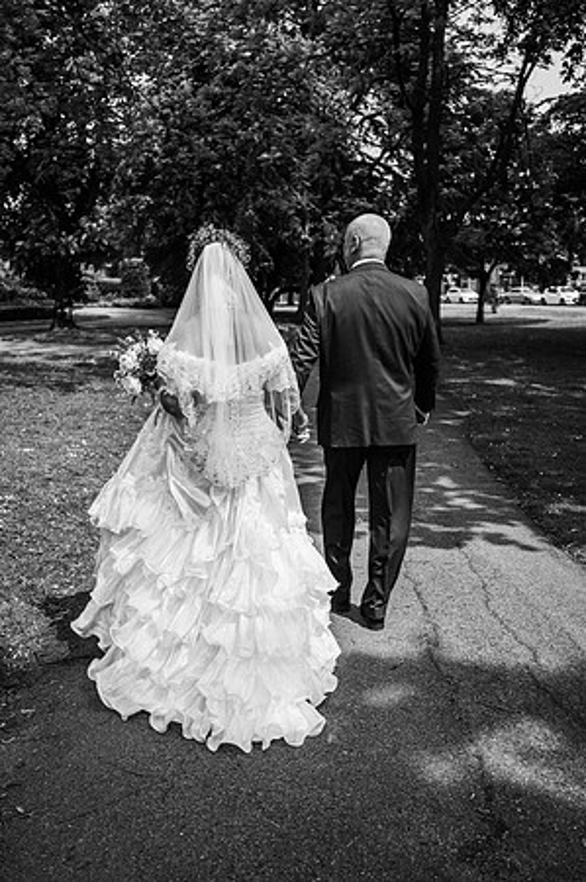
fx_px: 856
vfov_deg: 54.5
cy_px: 441
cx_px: 293
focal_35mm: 35
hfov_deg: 37.8
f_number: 3.2
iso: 100
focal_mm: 35
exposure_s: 1/1250
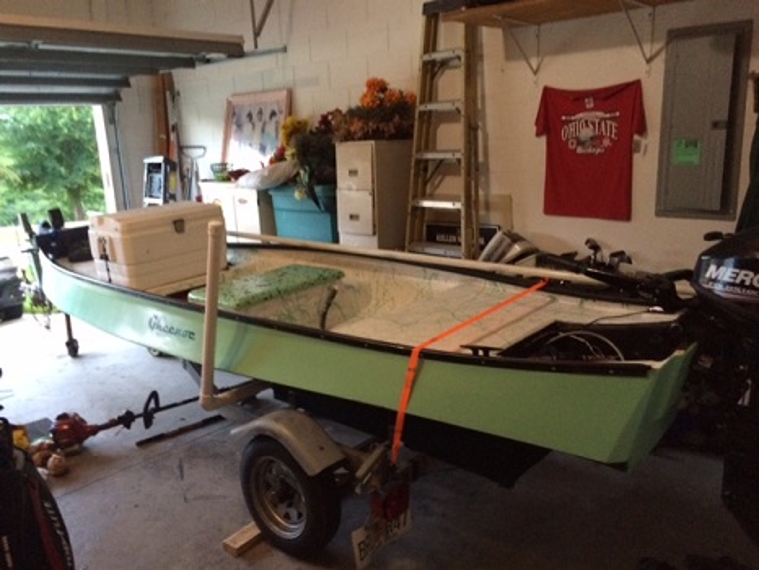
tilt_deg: -15.3
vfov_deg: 48.3
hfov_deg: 61.6
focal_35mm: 29
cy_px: 285
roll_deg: +2.3
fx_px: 636
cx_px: 380
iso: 250
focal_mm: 4.15
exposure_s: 1/30
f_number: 2.2
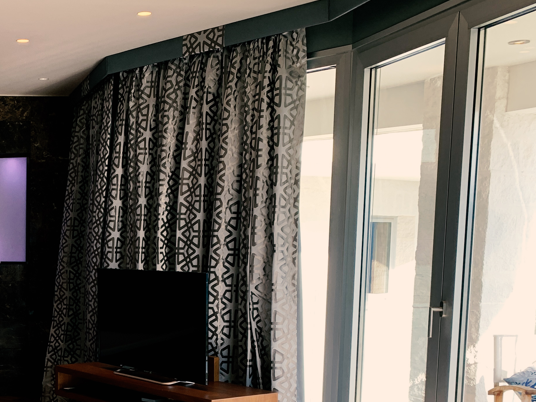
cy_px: 347
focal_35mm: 57
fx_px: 883
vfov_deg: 25.0
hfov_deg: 31.2
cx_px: -2
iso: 32
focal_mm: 4.25
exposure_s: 1/100
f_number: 1.8
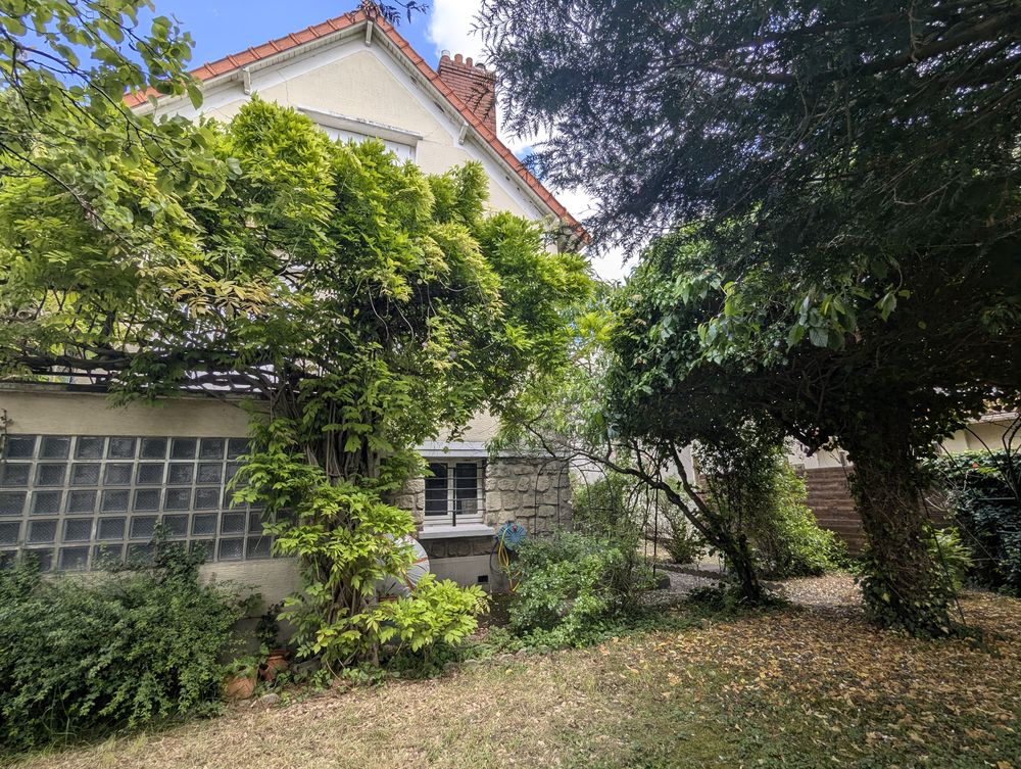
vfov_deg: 78.2
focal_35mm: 16
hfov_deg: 94.4
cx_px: 510
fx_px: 473
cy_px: 384
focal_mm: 2.35
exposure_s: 1/500
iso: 43
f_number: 2.2
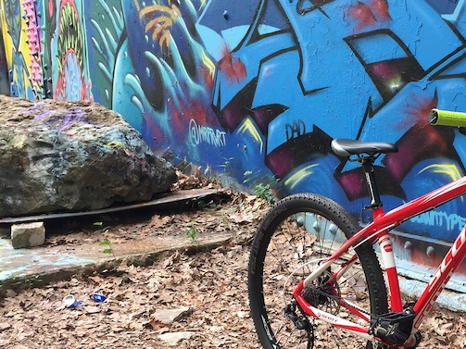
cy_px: 243
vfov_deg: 24.6
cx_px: 393
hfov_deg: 31.6
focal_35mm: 59
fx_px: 794
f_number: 2.2
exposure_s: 1/120
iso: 32
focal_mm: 4.15
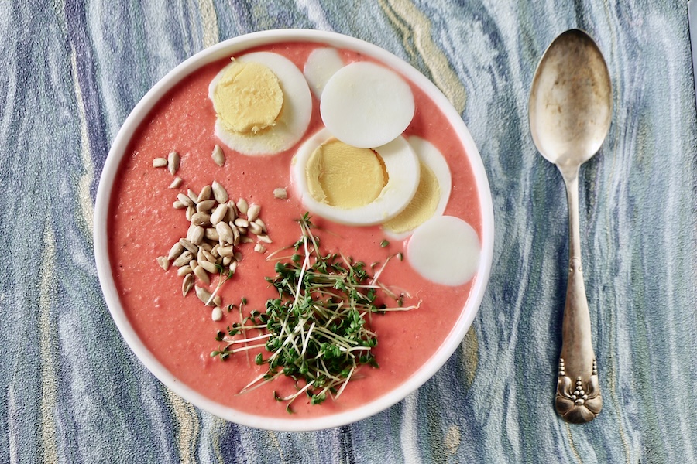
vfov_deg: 43.6
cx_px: 348
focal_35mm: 30
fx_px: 581
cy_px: 232
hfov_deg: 61.9
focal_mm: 6.4
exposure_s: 1/250
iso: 80
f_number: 2.8
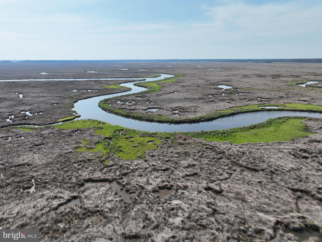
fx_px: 223
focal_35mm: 24
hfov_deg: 71.6
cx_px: 161
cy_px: 121
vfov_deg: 56.8
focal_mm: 12.29
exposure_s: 1/3200
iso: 230
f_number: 2.8
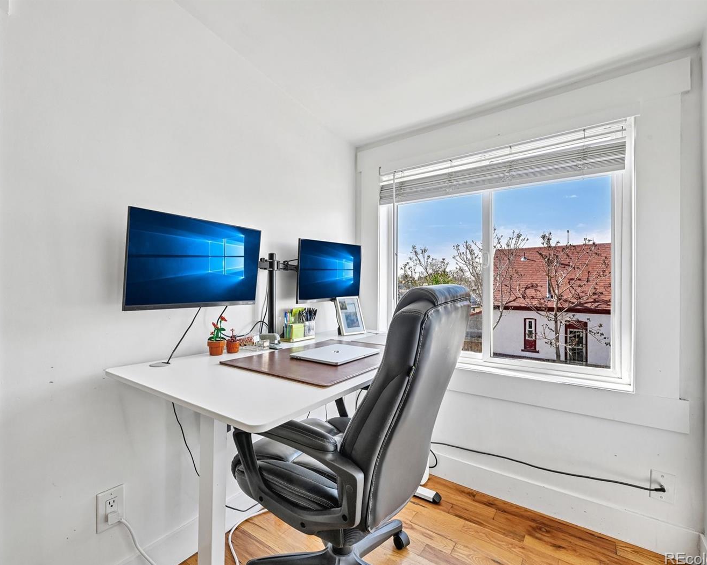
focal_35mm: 16
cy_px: 283
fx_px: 335
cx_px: 321
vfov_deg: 80.4
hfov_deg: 92.9
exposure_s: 1/15
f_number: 11
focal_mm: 14
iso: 125
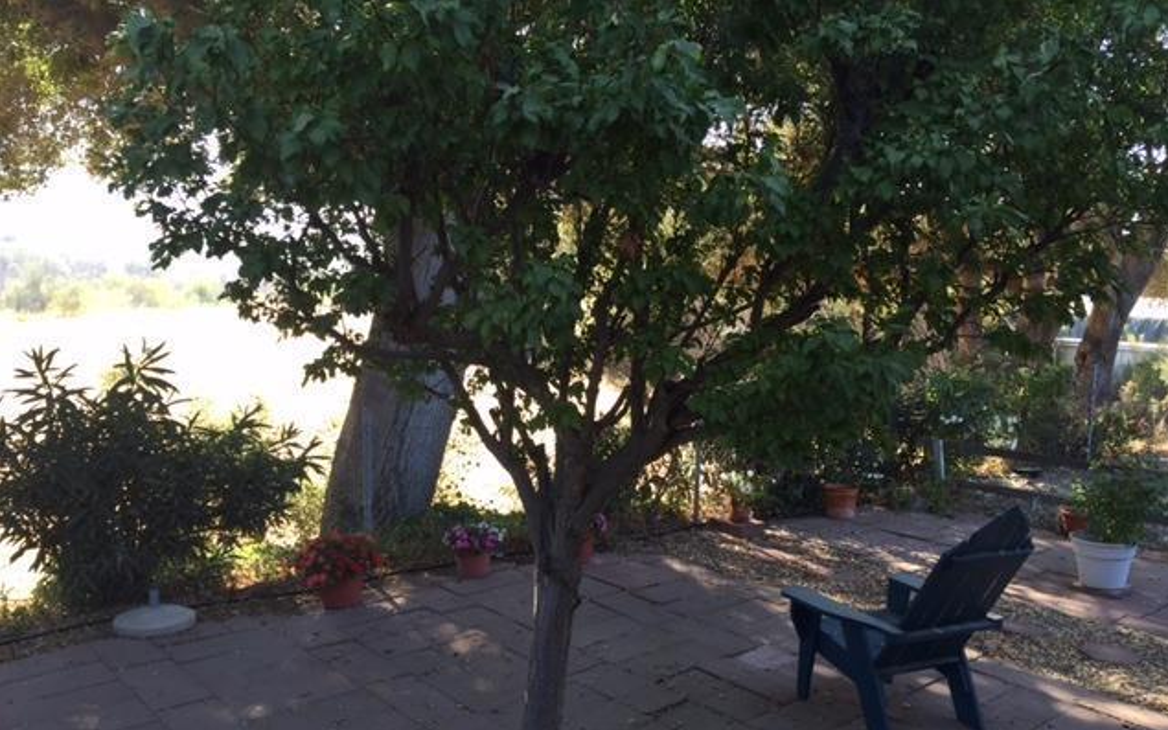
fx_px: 987
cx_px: 587
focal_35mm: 31
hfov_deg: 61.2
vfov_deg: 40.4
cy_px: 439
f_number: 2.2
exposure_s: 1/154
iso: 32
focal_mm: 4.15
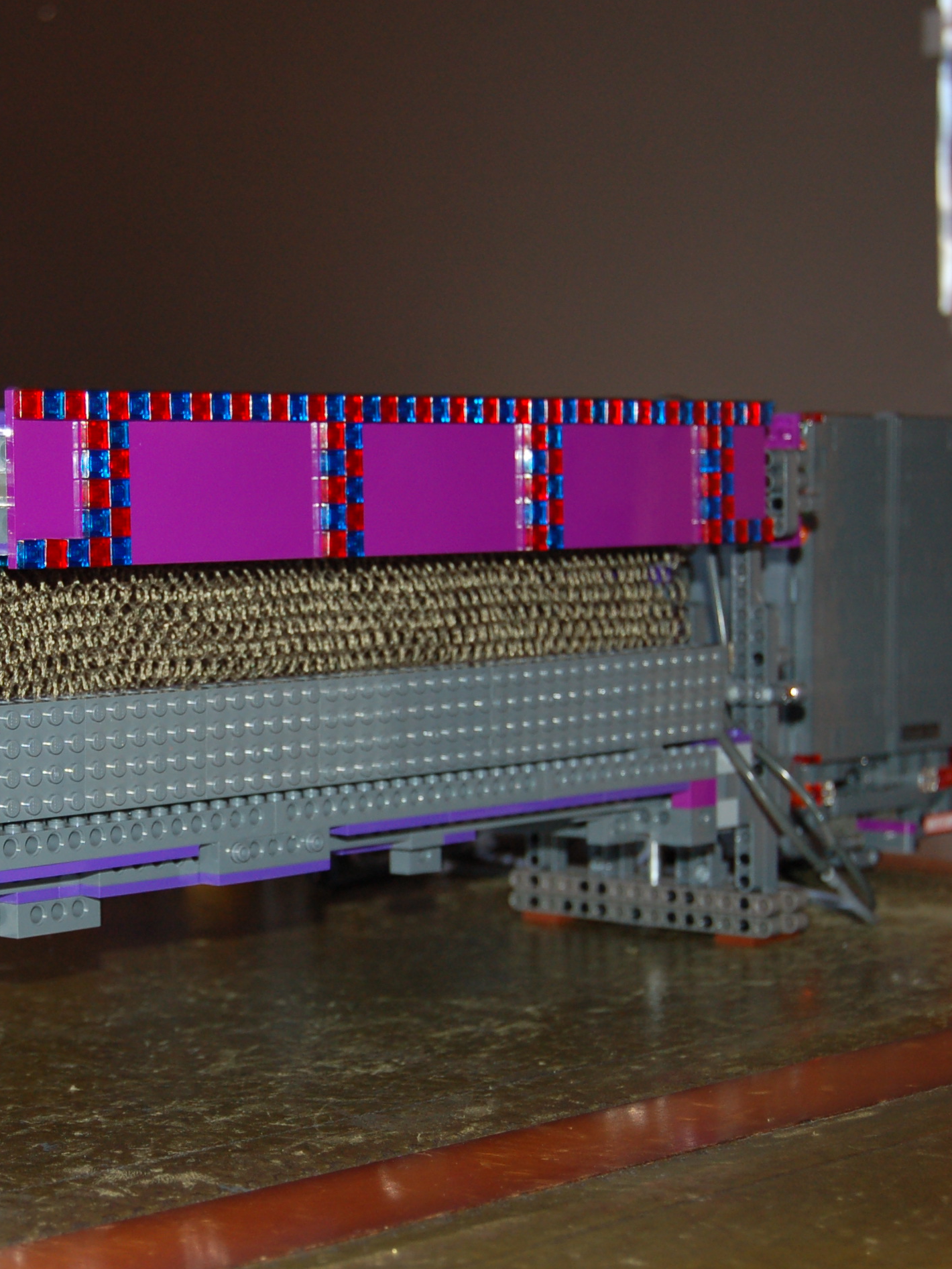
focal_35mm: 87
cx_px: 184
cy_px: 666
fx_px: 3190
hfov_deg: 16.8
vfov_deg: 22.5
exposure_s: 1/60
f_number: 4.8
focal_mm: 38
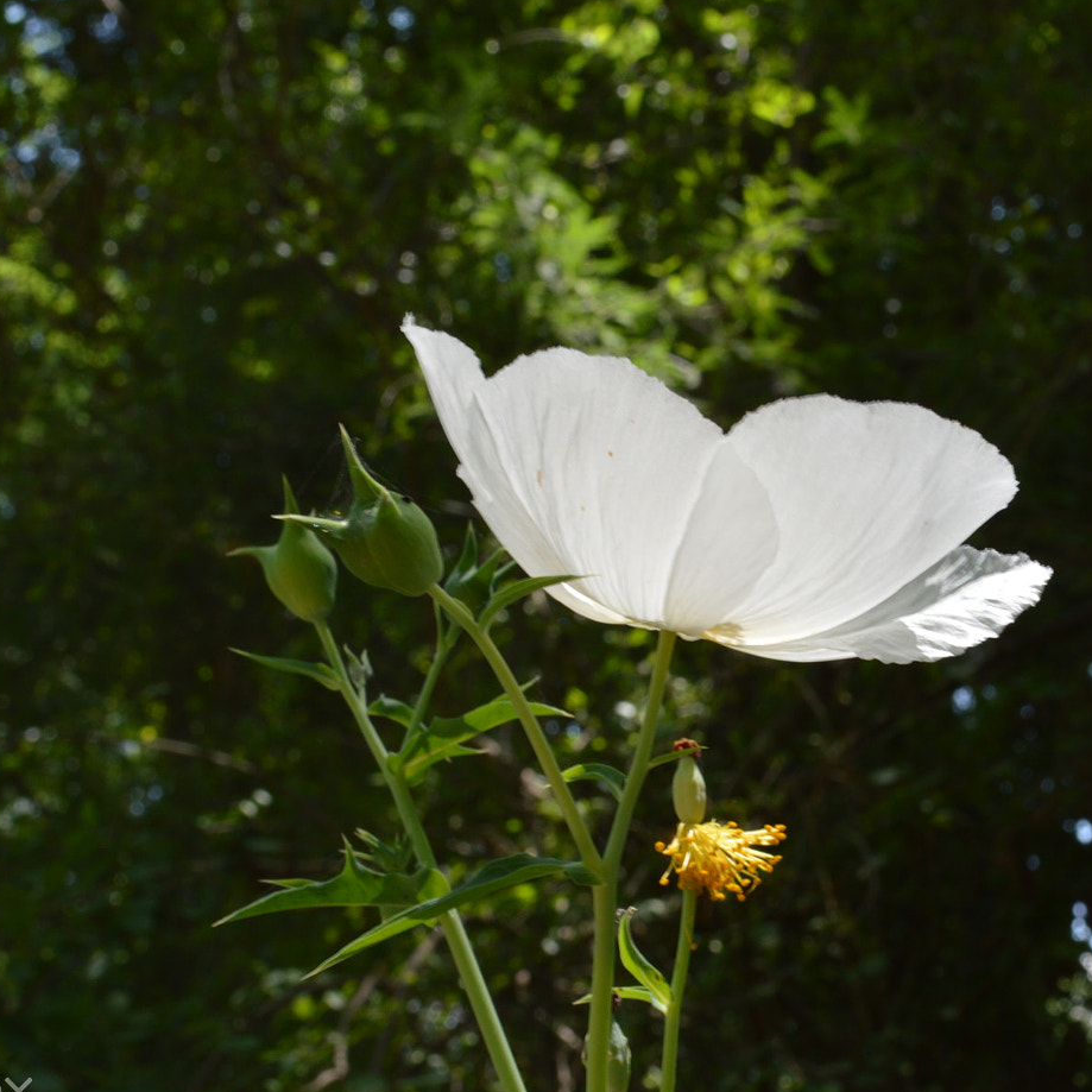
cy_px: 629
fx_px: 2534
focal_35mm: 71
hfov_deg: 24.2
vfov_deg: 24.3
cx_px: 688
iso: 200
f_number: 11
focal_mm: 32
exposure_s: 1/50
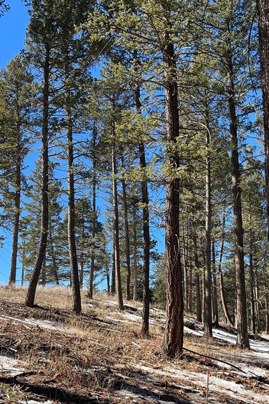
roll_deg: +0.0
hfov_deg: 30.7
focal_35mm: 43
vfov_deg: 44.5
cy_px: 284
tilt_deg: +11.6
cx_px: 198
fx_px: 482
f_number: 1.5
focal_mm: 5.7
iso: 50
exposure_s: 1/1266
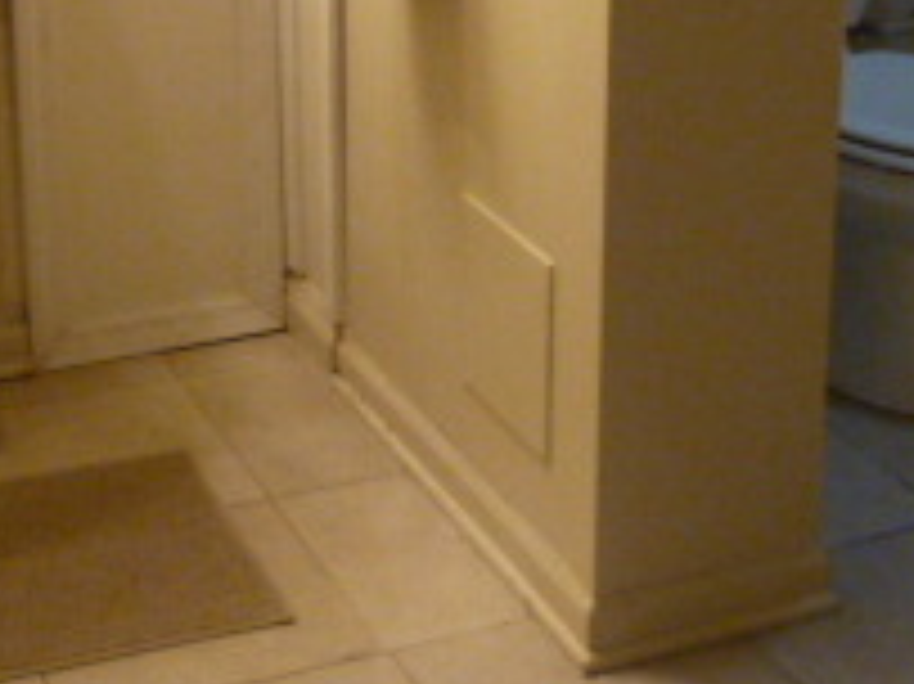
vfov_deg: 18.0
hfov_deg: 24.7
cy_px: -58
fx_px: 2085
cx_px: 468
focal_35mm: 79
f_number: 3.3
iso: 400
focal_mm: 4.1
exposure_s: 1/25
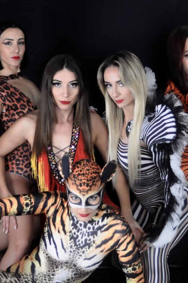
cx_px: 94
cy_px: 142
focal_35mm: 52
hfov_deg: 25.8
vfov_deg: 37.9
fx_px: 411
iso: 1600
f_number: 3.3
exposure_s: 1/30
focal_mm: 35
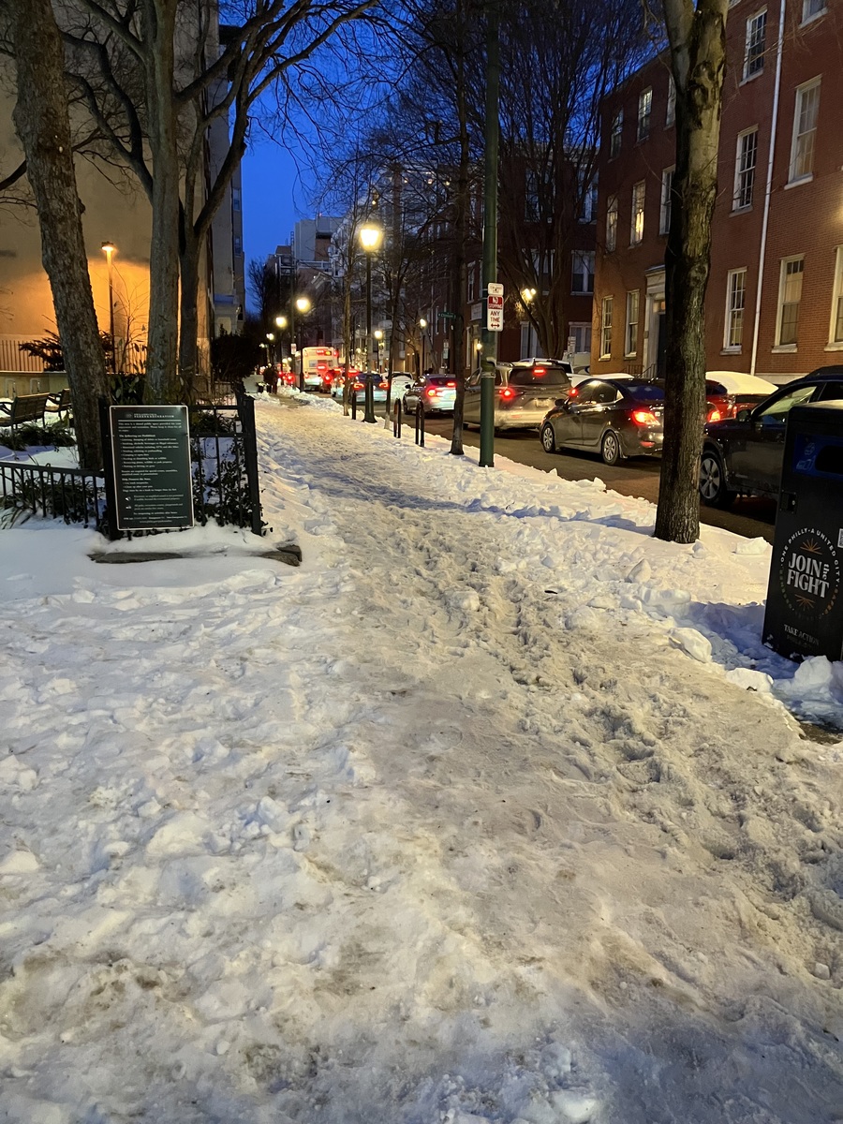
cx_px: 422
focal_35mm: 28
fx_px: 909
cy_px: 562
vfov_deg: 63.4
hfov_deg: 49.7
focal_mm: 3.99
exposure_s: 1/40
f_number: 1.8
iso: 400
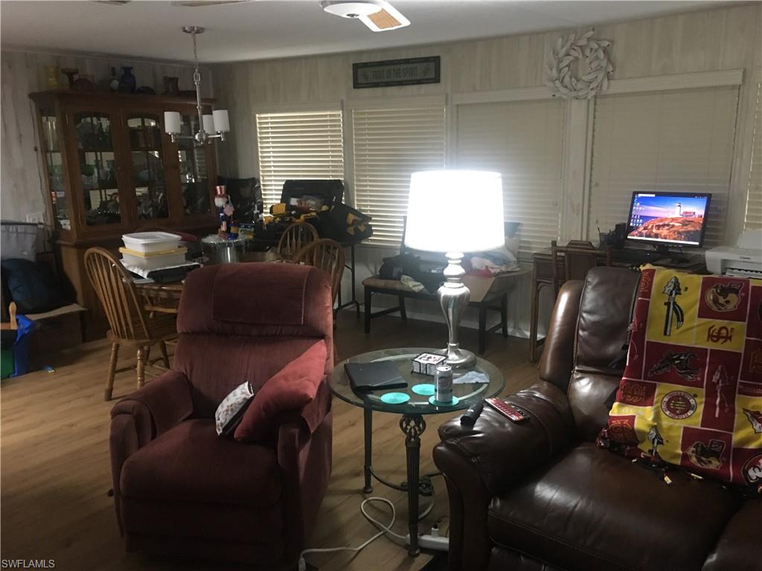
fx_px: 638
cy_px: 286
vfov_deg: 48.2
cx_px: 381
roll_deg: +1.3
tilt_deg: -11.4
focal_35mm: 29
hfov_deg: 61.7
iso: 250
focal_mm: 4.15
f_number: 2.2
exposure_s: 1/15
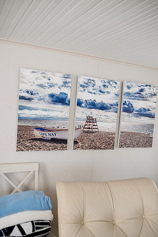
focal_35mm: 35
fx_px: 230
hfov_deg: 37.9
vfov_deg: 54.4
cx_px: 79
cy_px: 118
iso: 1000
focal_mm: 35
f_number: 2.8
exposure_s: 1/500
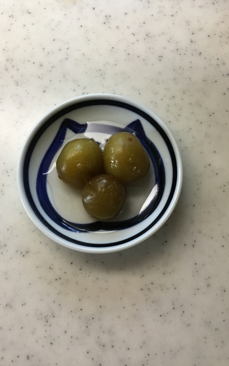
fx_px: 329
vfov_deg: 58.1
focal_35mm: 33
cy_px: 183
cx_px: 100
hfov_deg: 38.3
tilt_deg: -76.0
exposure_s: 1/30
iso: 40
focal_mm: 3.3
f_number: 2.4
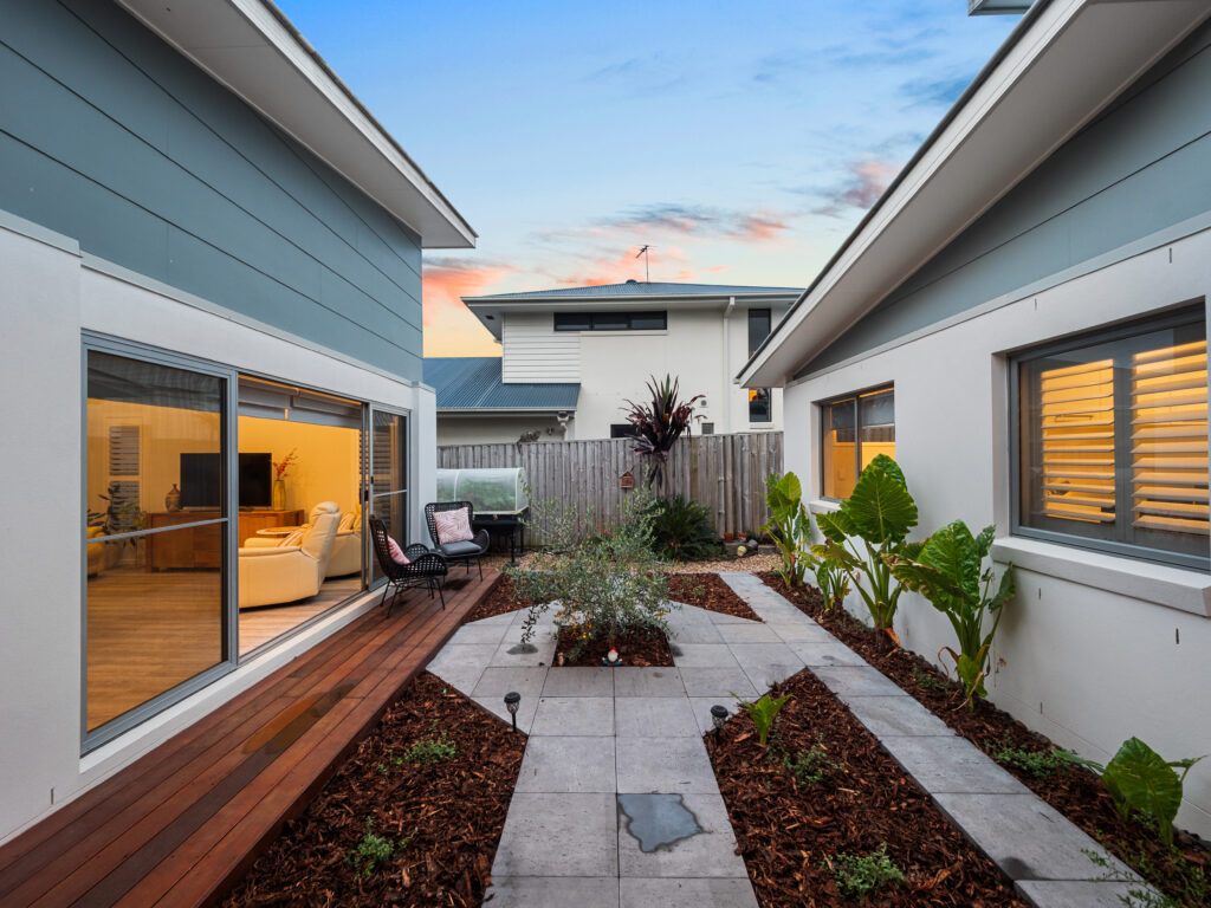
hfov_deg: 102.1
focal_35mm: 14
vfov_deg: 85.7
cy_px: 454
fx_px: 490
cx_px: 606
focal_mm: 7
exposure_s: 1/1.67
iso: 400
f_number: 8
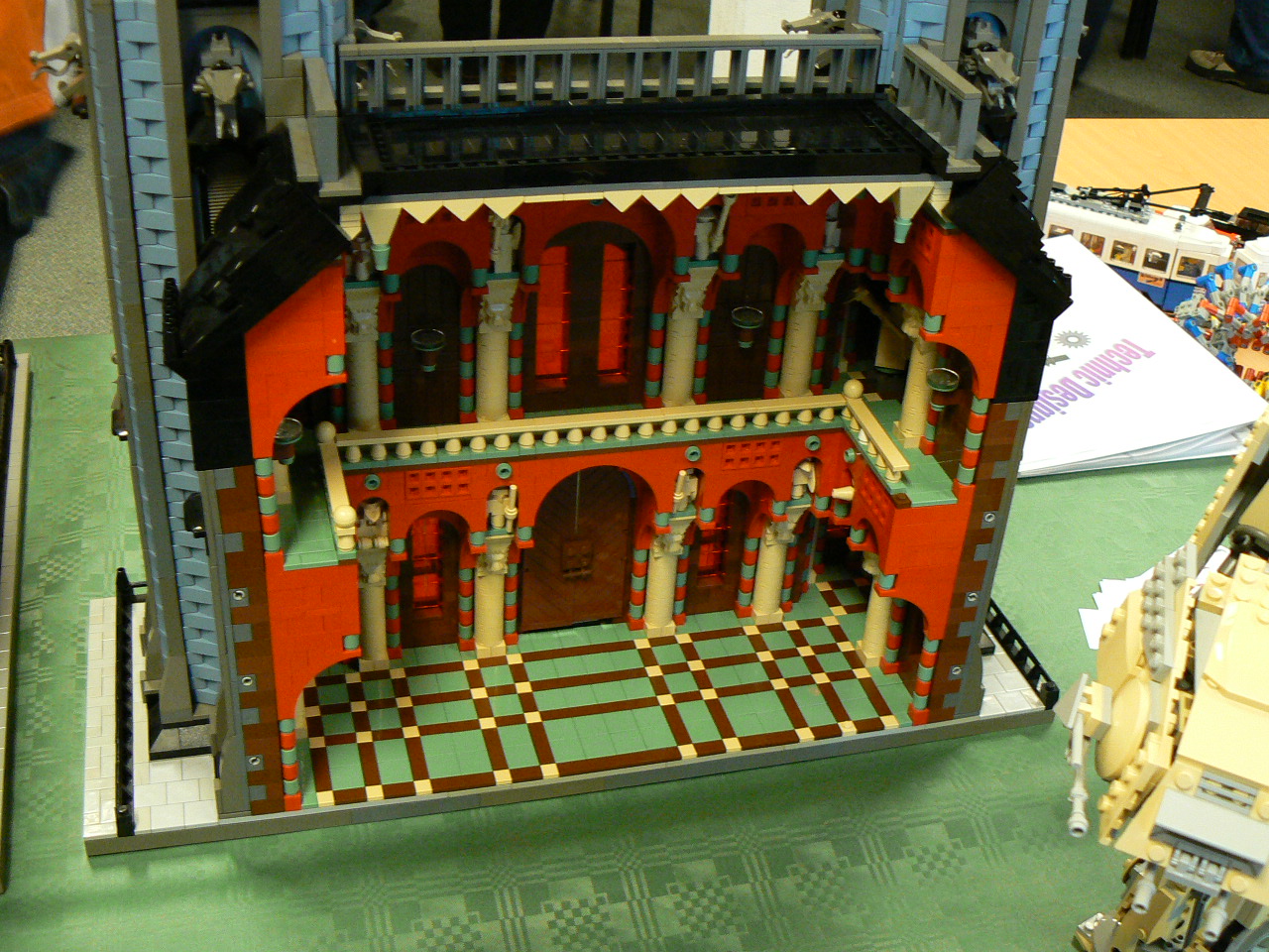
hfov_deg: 45.8
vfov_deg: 35.1
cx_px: 634
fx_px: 1503
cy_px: 476
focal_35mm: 41
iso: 200
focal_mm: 6
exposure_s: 1/13
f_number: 2.8
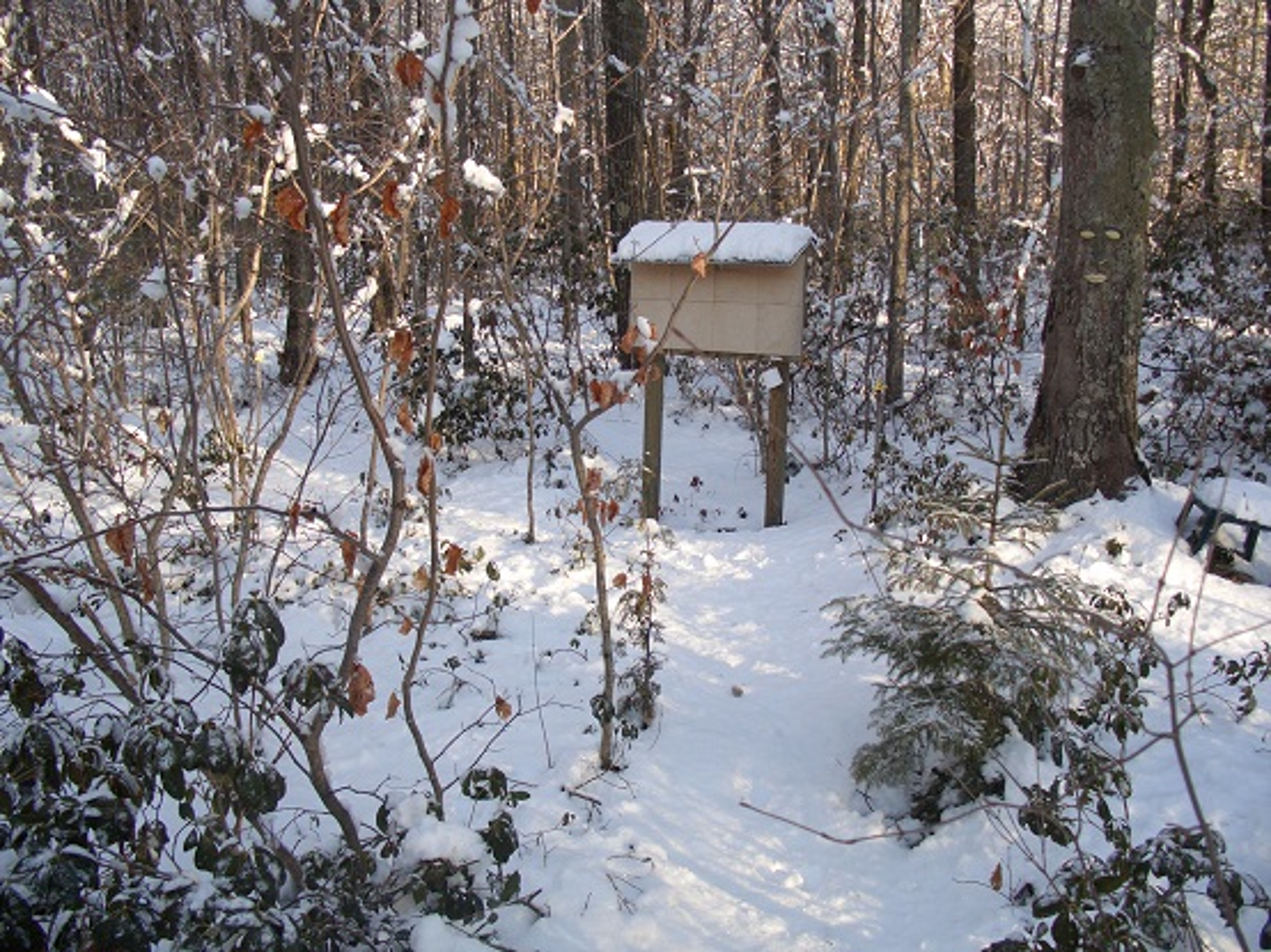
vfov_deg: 42.9
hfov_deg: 55.4
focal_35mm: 33
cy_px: 476
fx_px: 1211
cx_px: 636
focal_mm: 7.1
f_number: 2.8
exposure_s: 1/400
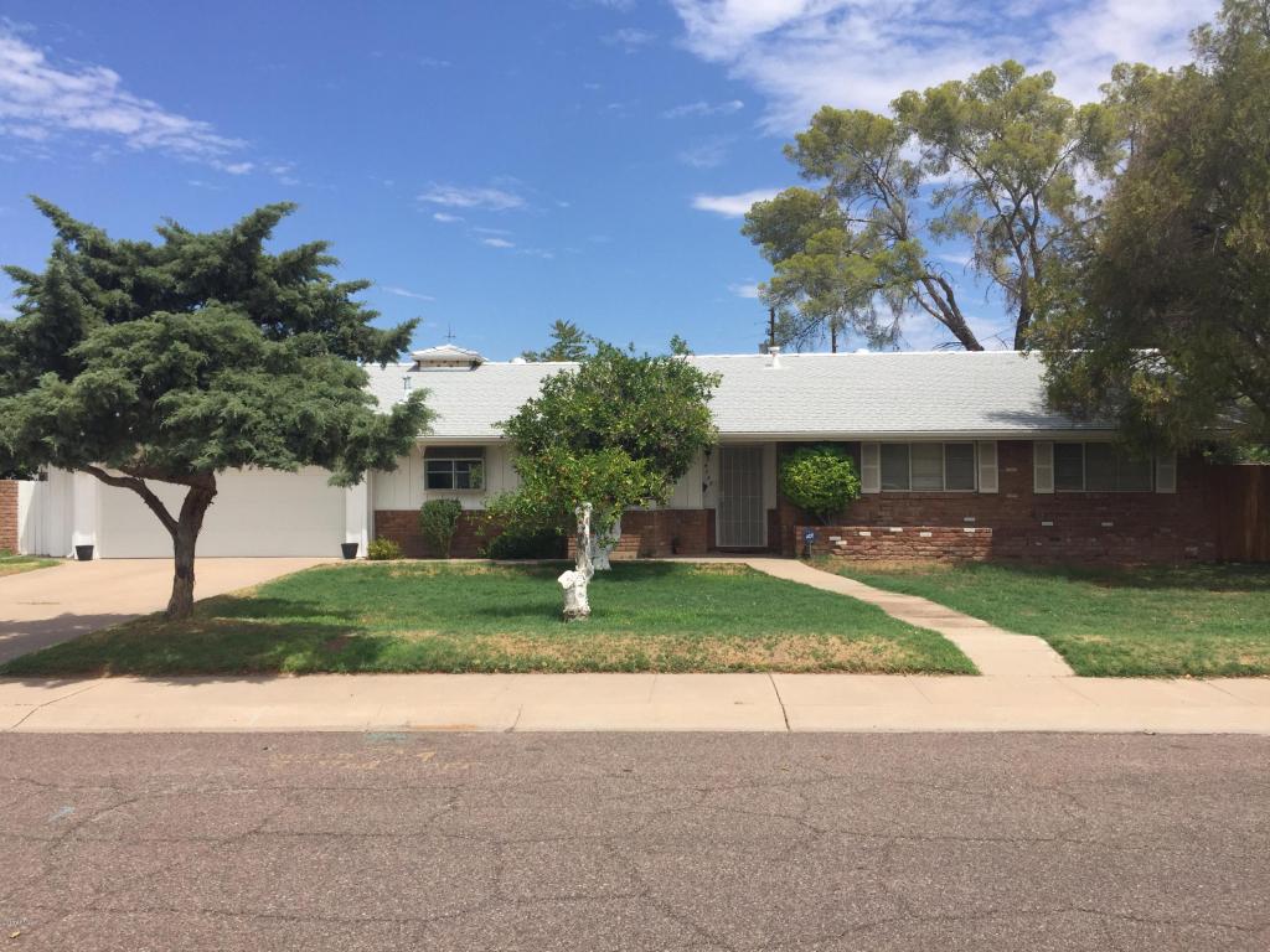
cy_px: 476
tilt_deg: +0.0
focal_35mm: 29
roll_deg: -0.5
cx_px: 635
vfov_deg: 48.2
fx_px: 1064
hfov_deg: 61.7
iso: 32
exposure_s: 1/2639
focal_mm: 4.15
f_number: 2.2
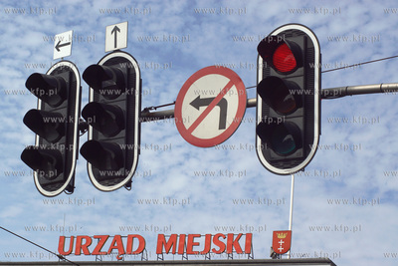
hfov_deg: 17.1
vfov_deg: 11.4
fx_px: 1327
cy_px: 133
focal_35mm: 120
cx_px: 199
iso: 100
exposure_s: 1/320
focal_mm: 80
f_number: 13
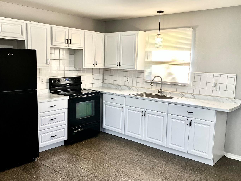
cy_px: 93
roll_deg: -1.0
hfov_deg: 55.4
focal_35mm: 33
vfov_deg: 42.9
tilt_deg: -6.6
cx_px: 118
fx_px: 230
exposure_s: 1/60
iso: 125
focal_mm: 3.99
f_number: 1.8
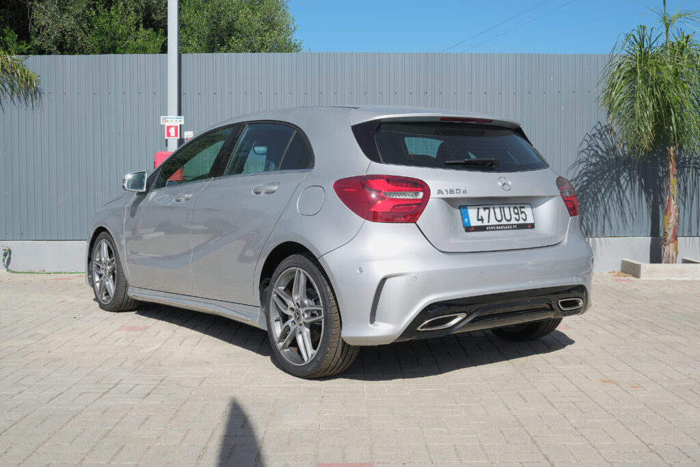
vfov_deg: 31.9
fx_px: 817
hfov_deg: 46.4
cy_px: 234
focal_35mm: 42
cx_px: 350
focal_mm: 28
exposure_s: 1/250
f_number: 9
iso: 160
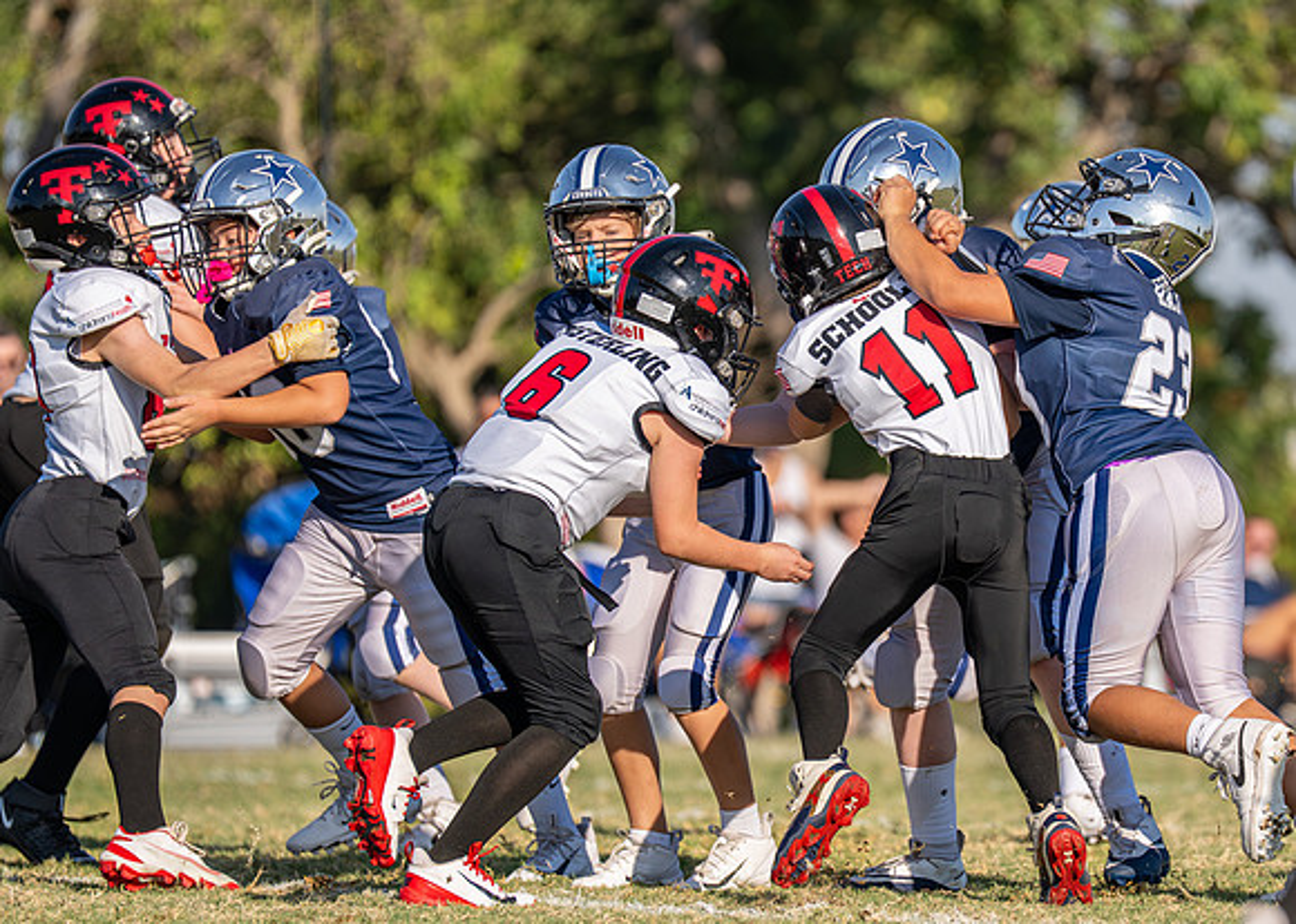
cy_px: 464
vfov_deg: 3.9
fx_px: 13486
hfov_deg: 5.5
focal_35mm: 366
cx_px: 979
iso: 100
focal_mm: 200
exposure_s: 1/3200
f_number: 2.8
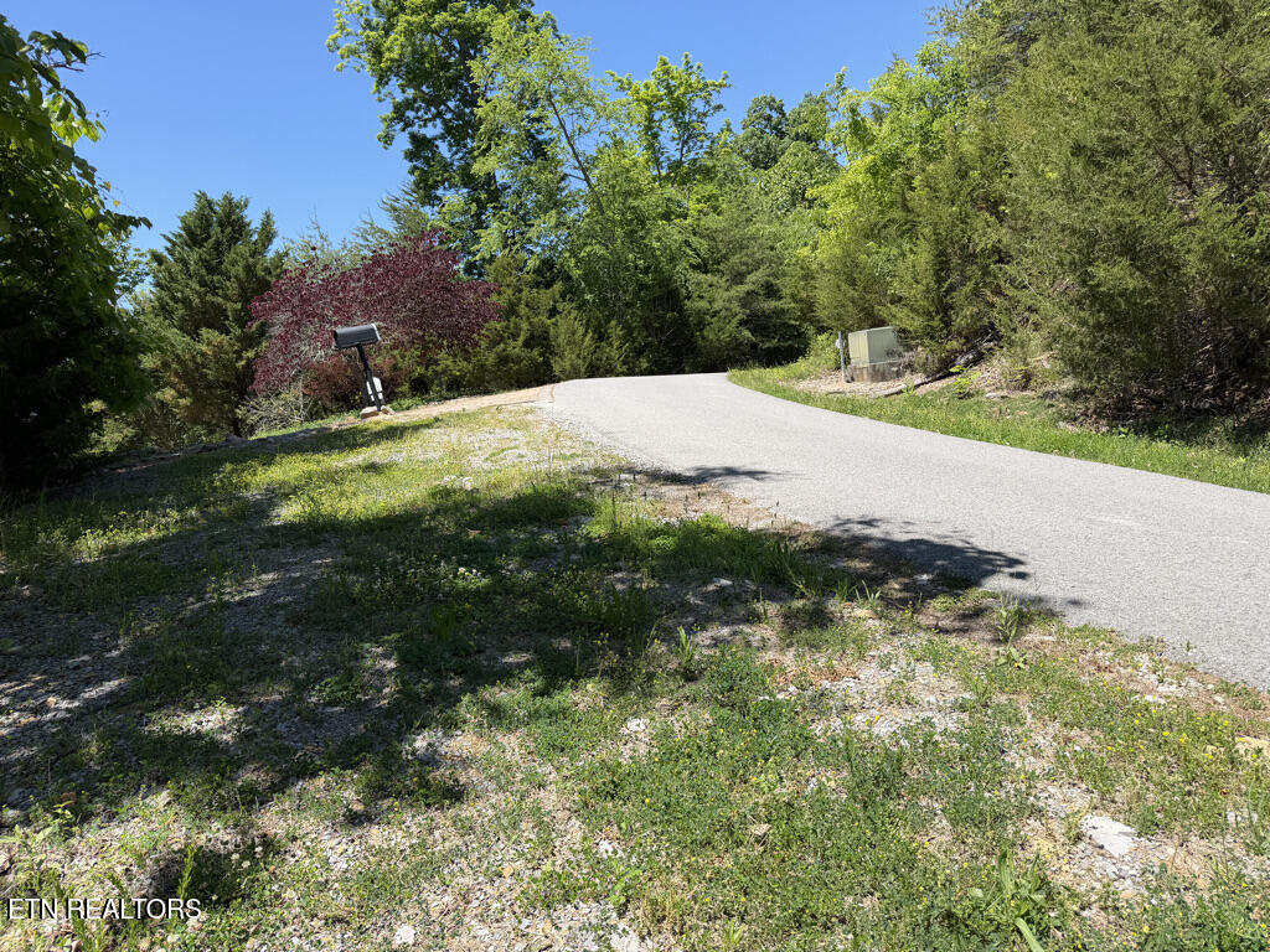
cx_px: 635
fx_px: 881
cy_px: 476
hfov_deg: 71.6
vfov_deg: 56.8
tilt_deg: -5.2
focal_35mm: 24
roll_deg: +5.9
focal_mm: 6.76
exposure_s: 1/2525
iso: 80
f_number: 1.78
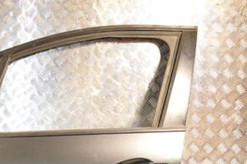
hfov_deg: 28.4
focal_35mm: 69
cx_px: 35
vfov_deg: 19.2
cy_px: 161
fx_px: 473
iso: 800
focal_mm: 22
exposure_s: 1/125
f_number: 5
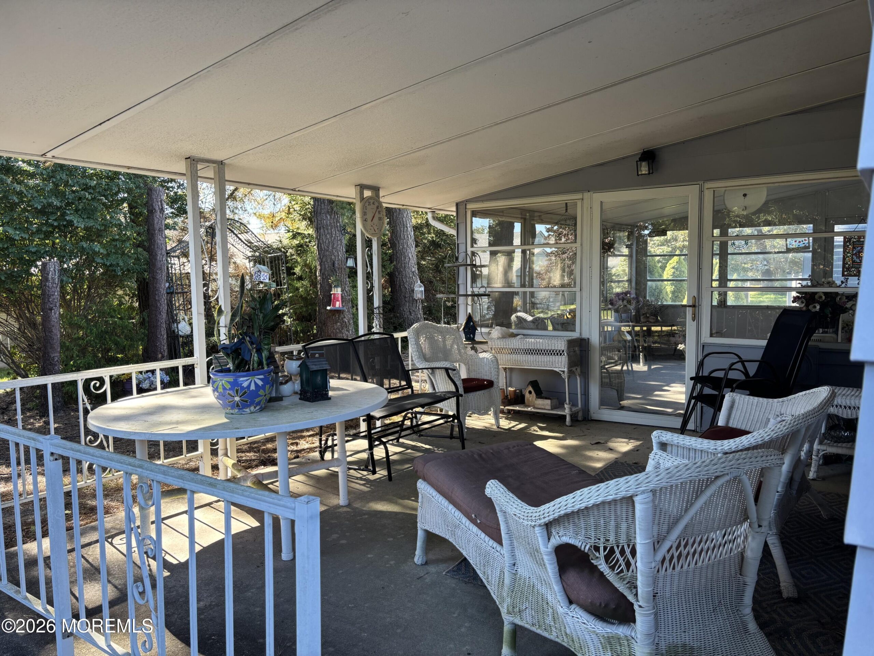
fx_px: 656
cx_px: 437
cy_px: 328
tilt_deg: -4.5
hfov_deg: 67.3
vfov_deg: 53.1
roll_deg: +1.7
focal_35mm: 26
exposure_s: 1/121
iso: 40
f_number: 1.6
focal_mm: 5.96
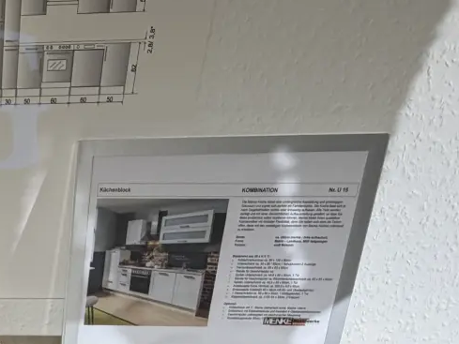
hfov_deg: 30.1
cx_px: -85
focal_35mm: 55
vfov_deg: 20.8
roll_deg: +3.7
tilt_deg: -40.9
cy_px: 570
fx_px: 729
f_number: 2.2
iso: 80
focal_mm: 2.22
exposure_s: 1/100
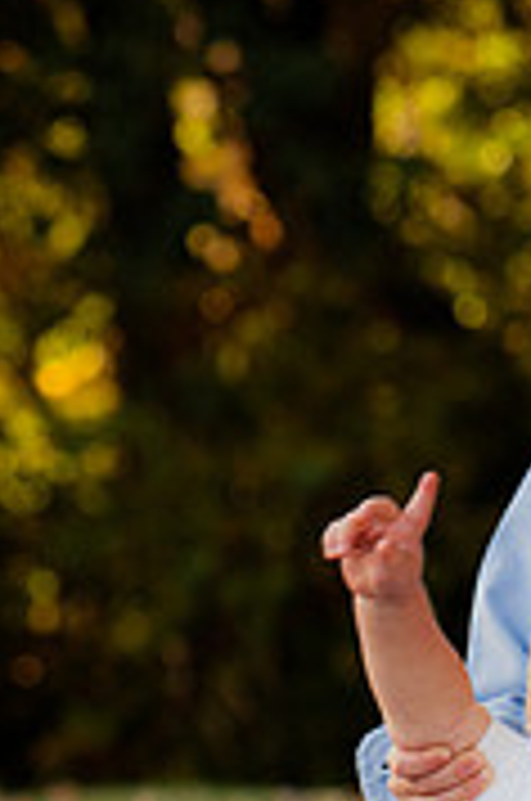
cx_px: 619
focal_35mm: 462
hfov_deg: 3.0
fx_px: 10261
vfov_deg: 4.5
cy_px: 909
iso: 640
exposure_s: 1/320
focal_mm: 122
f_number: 4.5
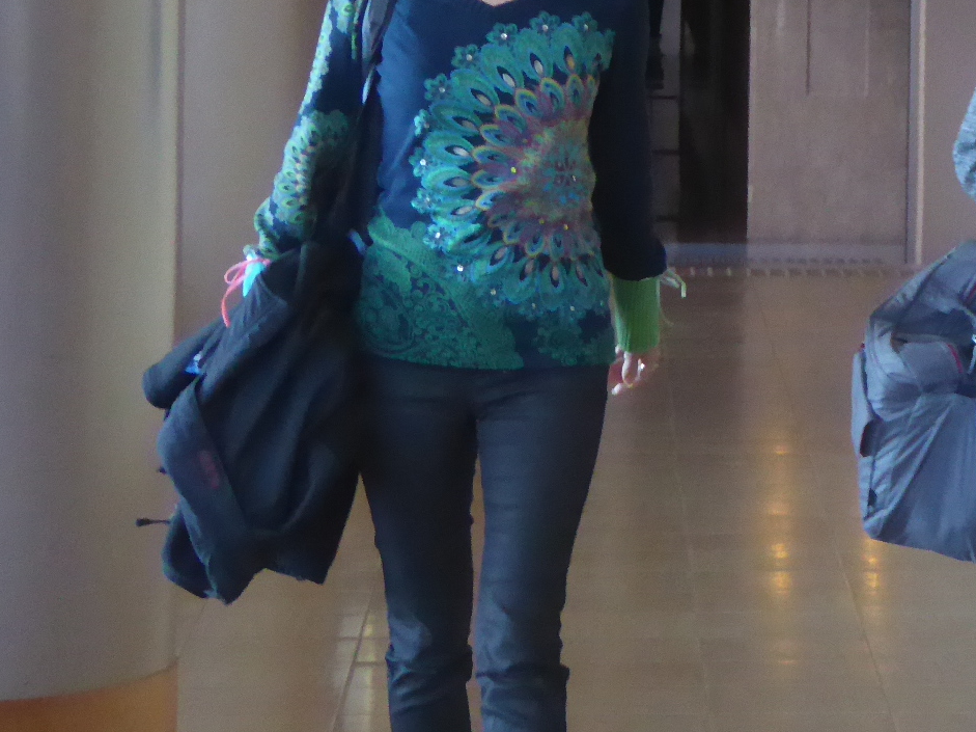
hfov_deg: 9.1
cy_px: 117
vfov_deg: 6.9
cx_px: 1147
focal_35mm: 215
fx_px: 6060
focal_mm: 13.2
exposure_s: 1/125
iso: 800
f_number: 4.6
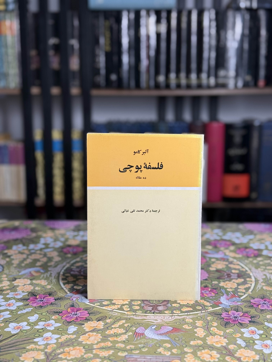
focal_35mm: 48
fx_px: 503
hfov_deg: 30.3
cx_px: 136
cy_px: 181
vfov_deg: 39.7
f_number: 1.78
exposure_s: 1/121
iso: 50
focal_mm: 6.76
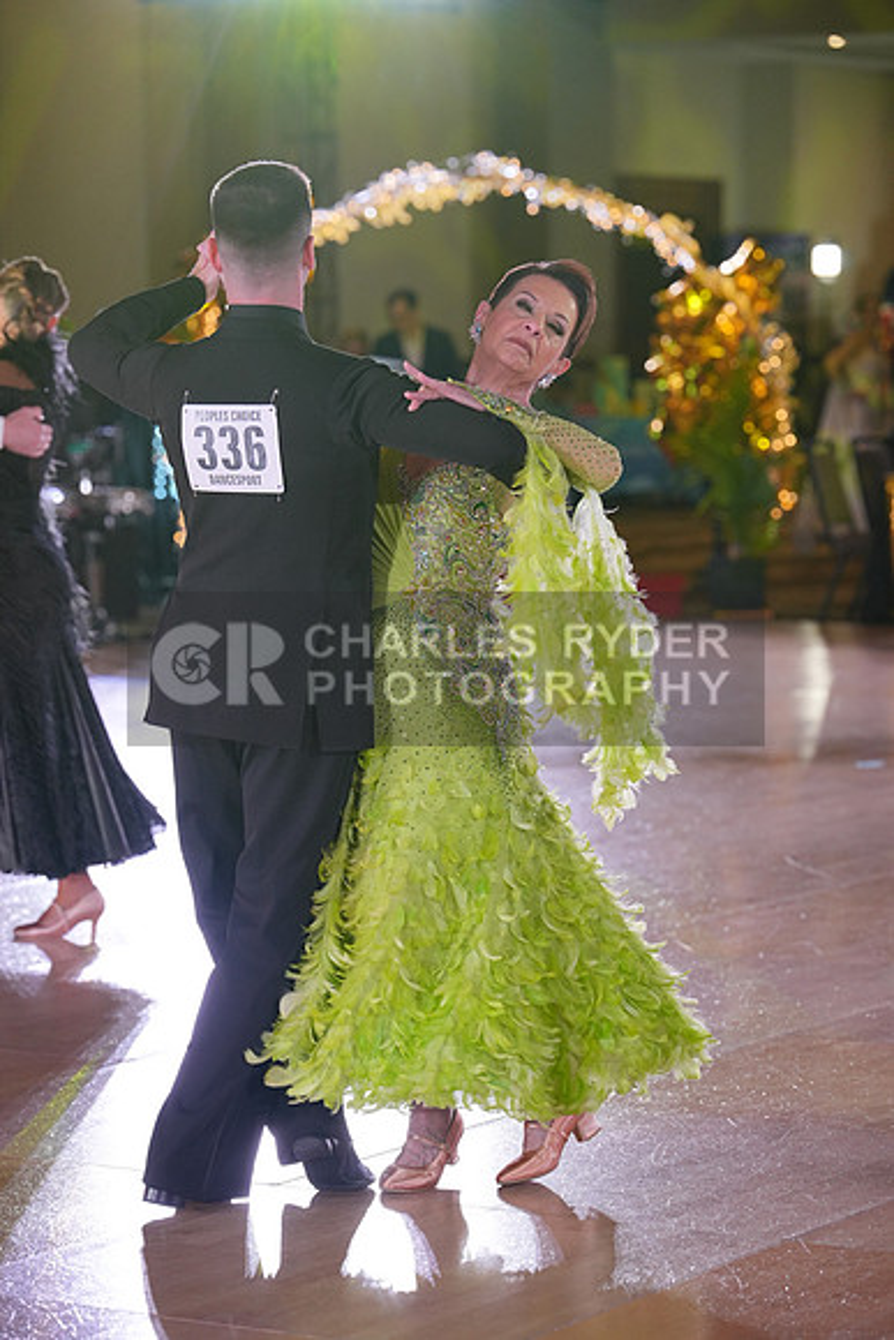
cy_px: 670
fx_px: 4541
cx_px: 447
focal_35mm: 122
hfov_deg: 11.2
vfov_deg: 16.8
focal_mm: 122
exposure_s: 1/400
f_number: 4
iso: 1600
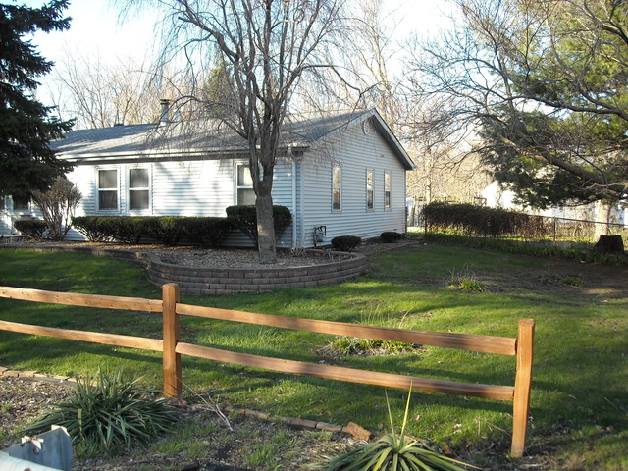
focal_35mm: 35
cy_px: 236
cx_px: 314
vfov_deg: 40.7
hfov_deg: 52.6
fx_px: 635
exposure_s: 1/135
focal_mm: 5.7
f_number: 2.8
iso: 64
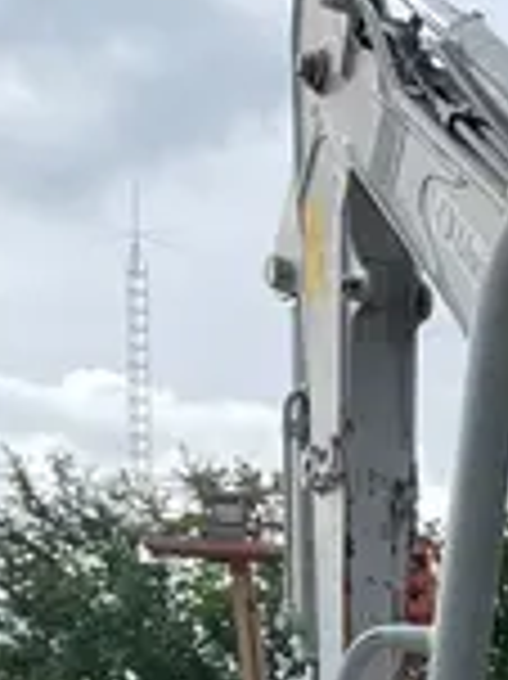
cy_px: 1362
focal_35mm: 126
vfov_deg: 13.4
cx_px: 976
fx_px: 2469
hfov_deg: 10.8
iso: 50
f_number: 1.6
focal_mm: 4.2
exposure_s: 1/1511
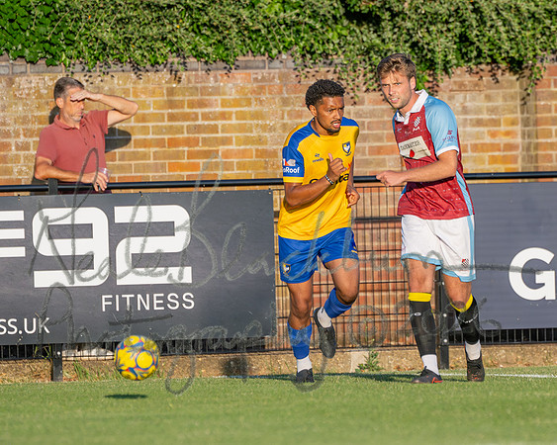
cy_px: 269
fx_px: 11943
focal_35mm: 725
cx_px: 397
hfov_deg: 2.7
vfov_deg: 2.1
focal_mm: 300
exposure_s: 1/4000
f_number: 2.8
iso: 400
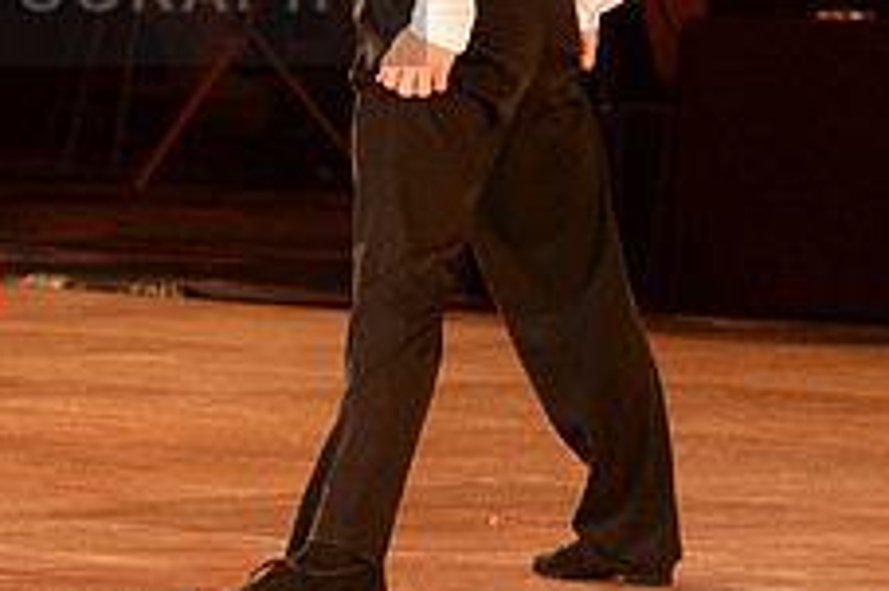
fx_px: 8513
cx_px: 0
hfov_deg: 6.0
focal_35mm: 345
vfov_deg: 4.0
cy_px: -37
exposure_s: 1/250
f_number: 5.6
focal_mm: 135
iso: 4000
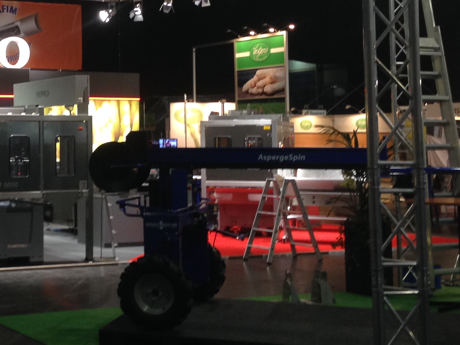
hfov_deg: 24.6
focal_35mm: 76
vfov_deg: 19.2
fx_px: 1010
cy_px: 80
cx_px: 11
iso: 100
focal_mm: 4.12
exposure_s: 1/20
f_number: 2.4
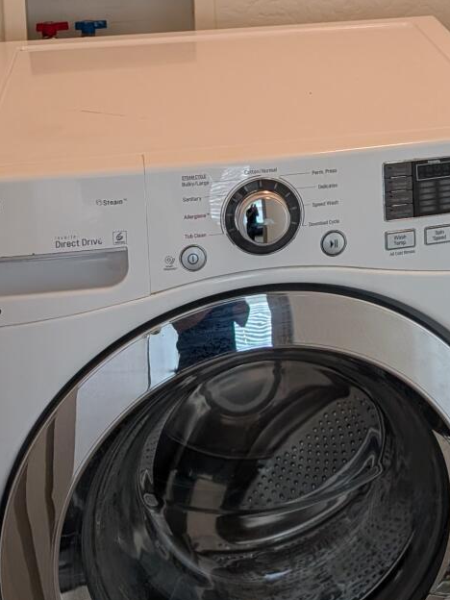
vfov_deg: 23.9
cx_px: 536
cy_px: -40
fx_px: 1335
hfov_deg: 18.2
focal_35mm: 77
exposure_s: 1/30
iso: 33
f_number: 1.68
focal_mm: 6.9
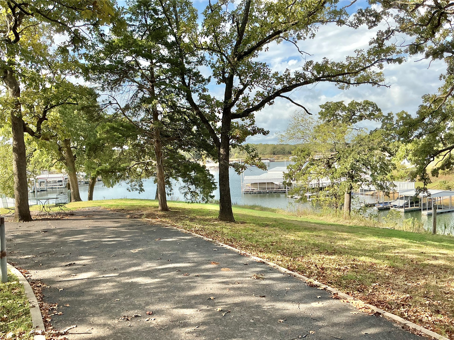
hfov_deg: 61.7
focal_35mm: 29
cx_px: 227
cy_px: 170
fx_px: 380
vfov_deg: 48.2
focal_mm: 3
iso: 25
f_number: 1.8
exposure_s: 1/962
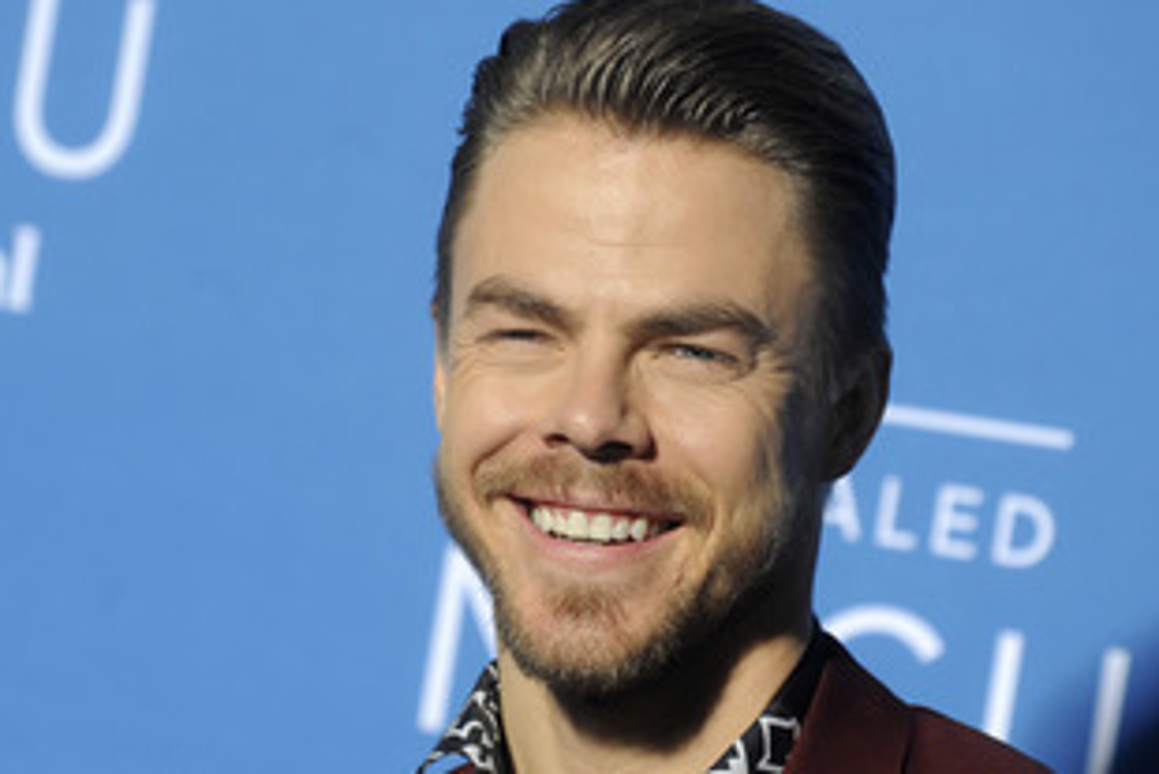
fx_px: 9340
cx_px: 508
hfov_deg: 7.1
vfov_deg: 4.7
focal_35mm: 290
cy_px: 527
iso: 800
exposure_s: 1/400
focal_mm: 200
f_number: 6.3
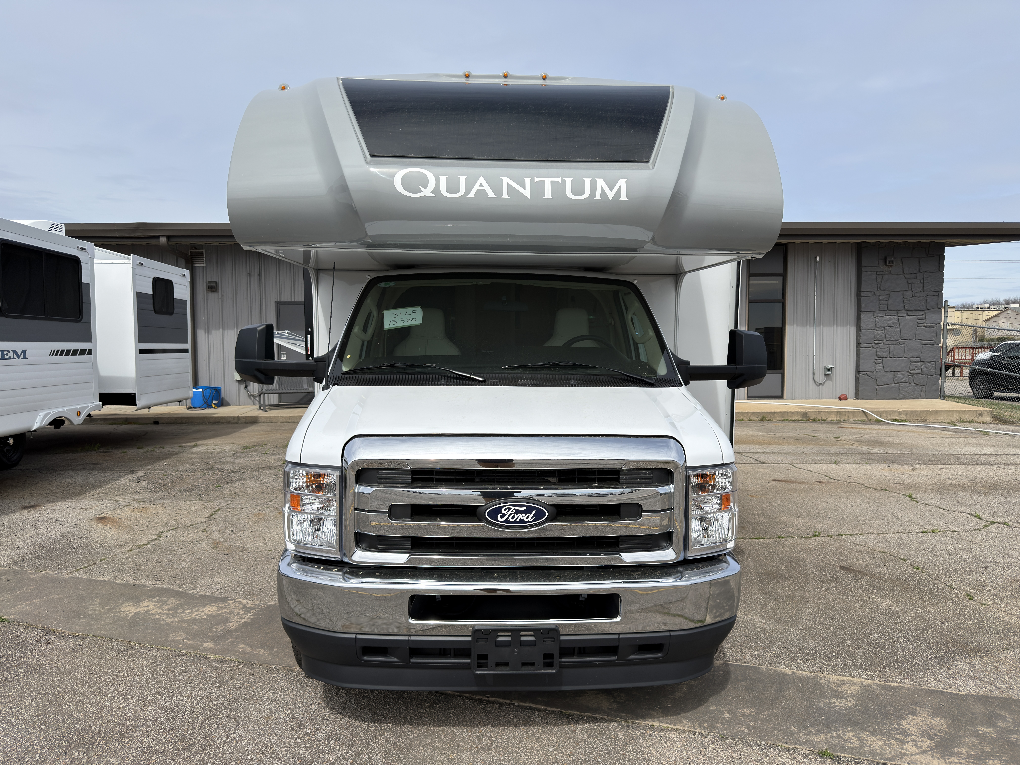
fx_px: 707
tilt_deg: -2.6
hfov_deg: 71.6
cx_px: 510
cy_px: 382
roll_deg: +0.8
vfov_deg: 56.8
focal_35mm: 24
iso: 64
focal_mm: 6.76
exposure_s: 1/5348
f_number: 1.78
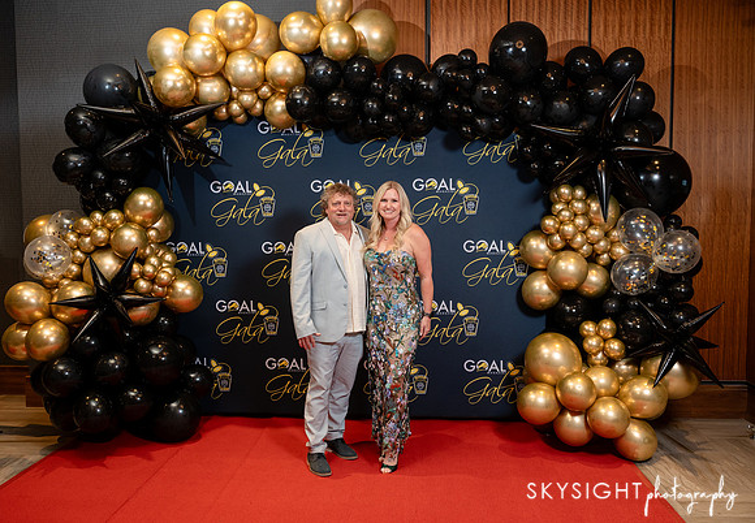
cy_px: 268
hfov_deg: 60.7
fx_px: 644
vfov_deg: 44.2
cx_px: 355
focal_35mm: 30
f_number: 3.5
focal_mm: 28
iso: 1000
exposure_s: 1/200
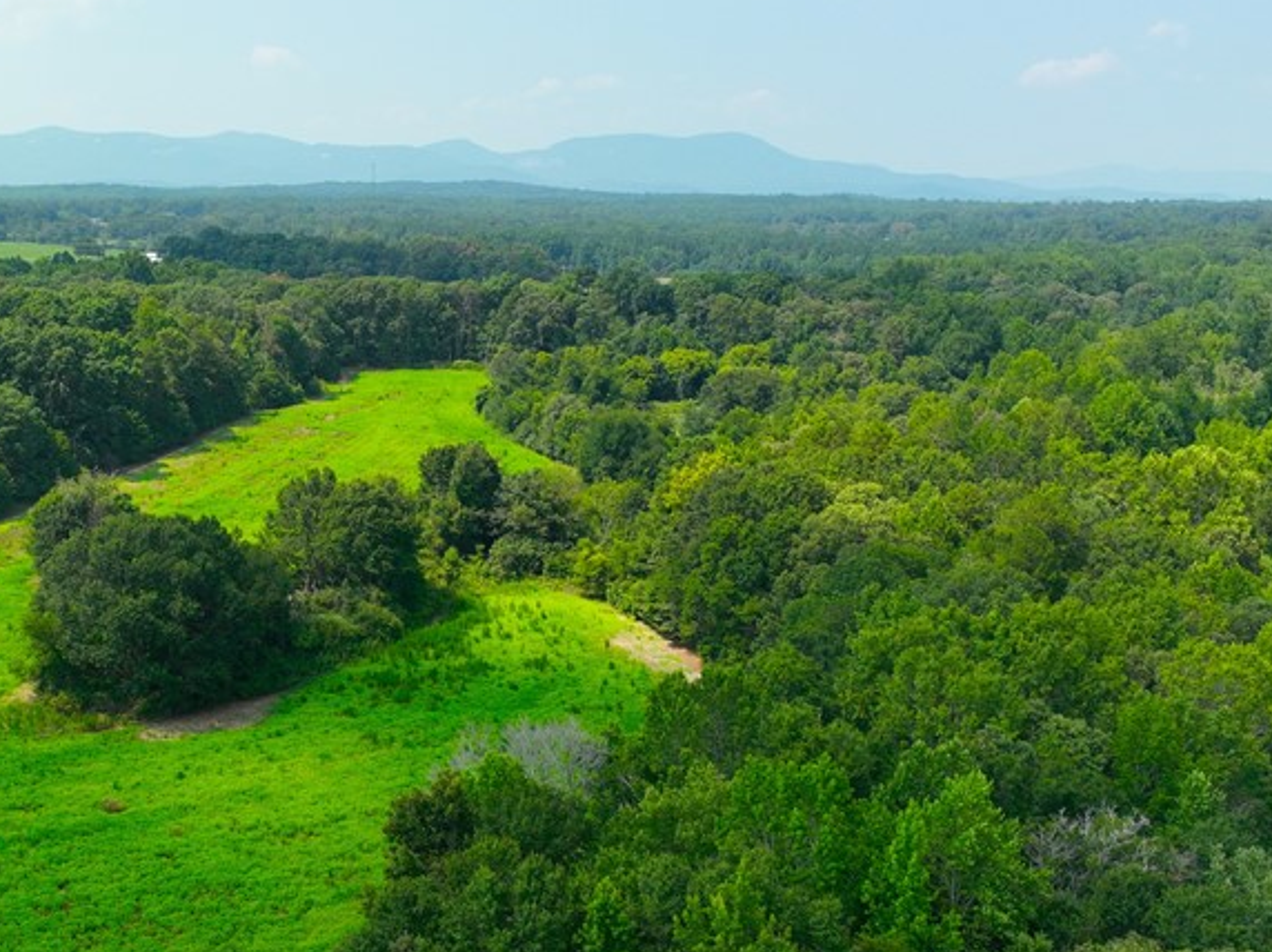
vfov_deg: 33.4
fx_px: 1579
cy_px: 604
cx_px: 360
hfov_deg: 42.9
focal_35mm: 43
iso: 100
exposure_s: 1/160
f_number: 2.8
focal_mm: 12.29
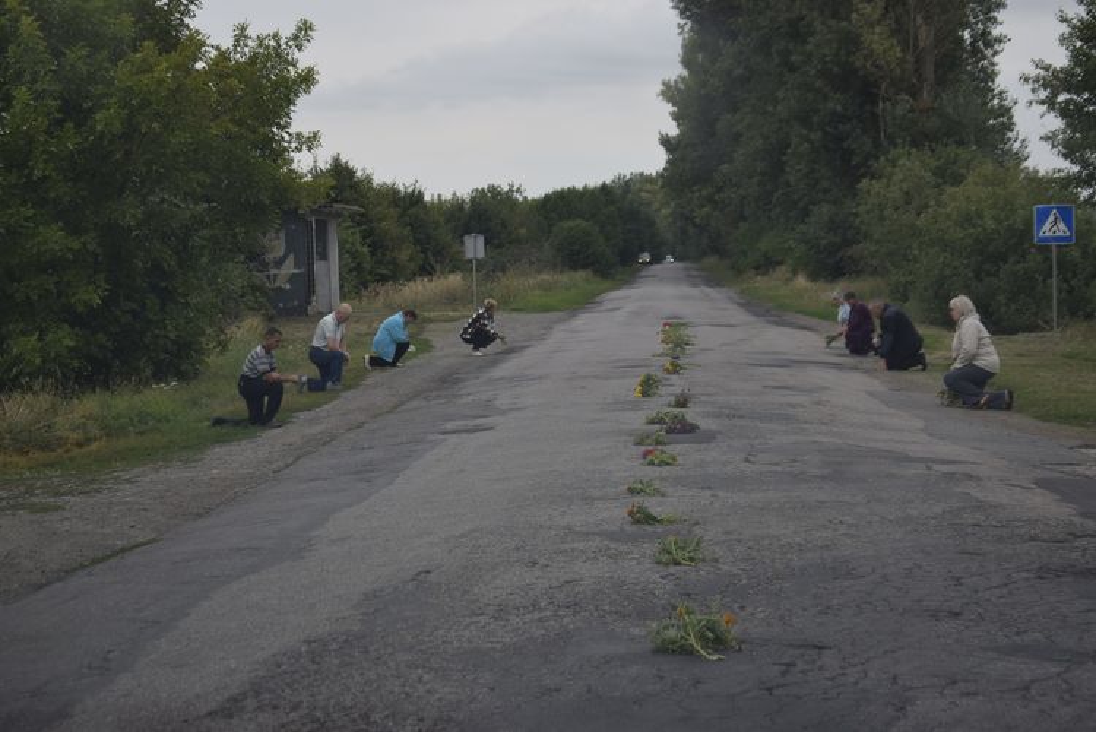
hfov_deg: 26.0
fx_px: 2376
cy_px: 366
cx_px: 548
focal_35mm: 78
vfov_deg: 17.5
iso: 200
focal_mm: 52
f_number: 5.6
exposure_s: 1/400
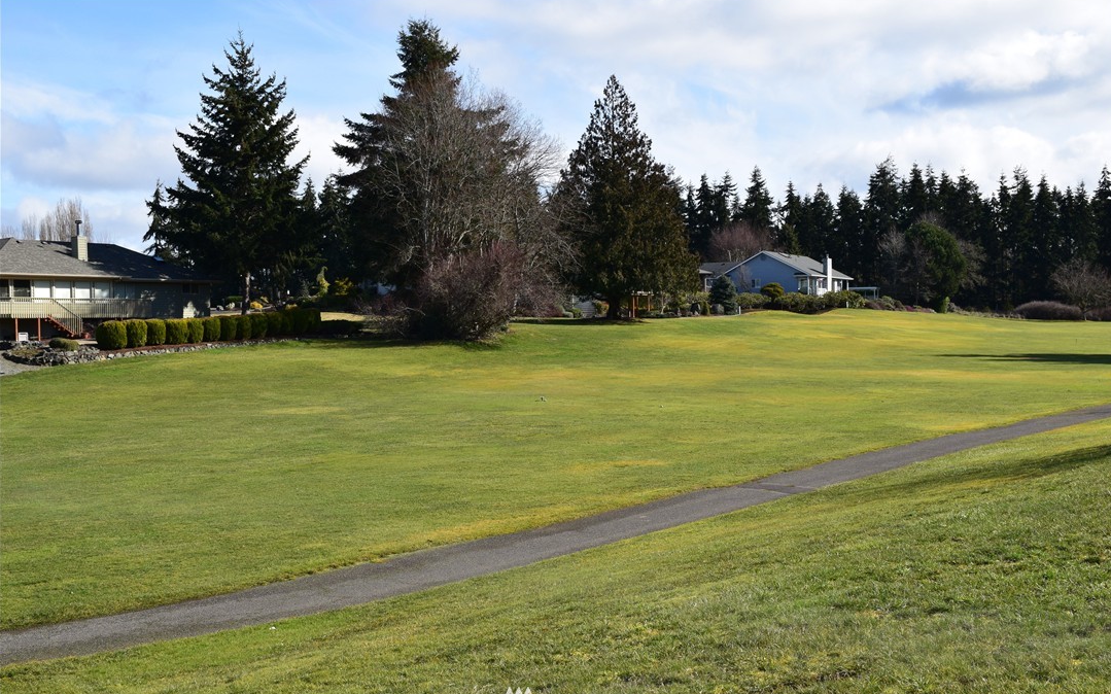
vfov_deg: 32.0
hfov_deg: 49.3
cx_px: 558
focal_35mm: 40
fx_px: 1211
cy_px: 366
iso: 400
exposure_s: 1/500
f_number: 11
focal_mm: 26
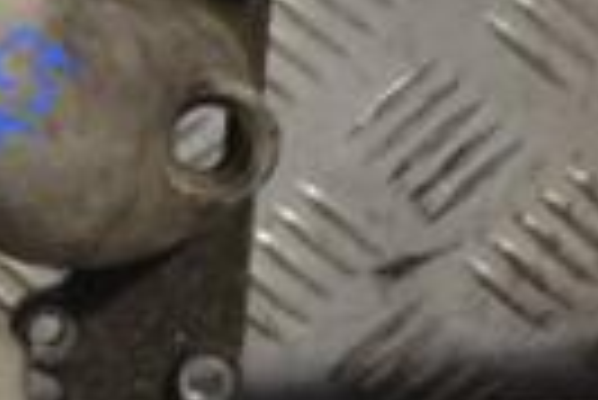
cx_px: -531
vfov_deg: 4.6
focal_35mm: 298
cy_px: 22
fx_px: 4955
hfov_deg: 6.7
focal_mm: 44
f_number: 5.3
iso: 400
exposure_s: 1/60
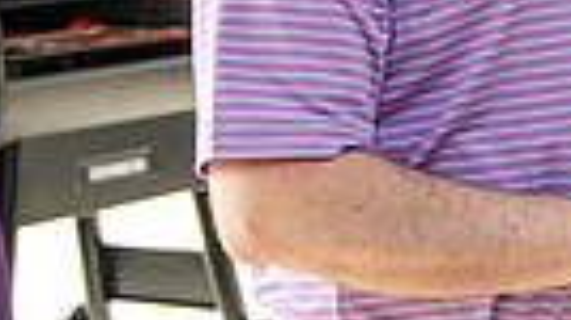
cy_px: -100
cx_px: 643
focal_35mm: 159
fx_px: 2404
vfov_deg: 7.5
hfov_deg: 13.3
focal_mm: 35
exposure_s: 1/200
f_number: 3.5
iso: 250
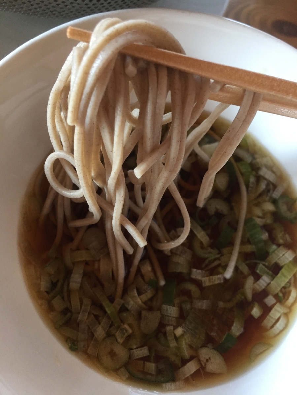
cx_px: 148
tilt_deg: -67.5
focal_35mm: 29
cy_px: 198
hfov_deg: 48.2
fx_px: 332
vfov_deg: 61.7
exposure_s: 1/30
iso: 160
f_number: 2.2
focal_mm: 4.15
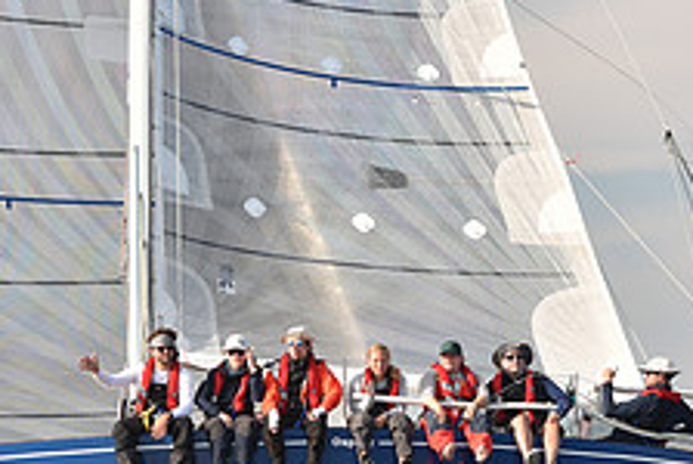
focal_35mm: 181
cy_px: 459
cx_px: 121
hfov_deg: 11.3
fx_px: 3489
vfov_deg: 7.6
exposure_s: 1/640
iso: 250
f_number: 3.5
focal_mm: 70
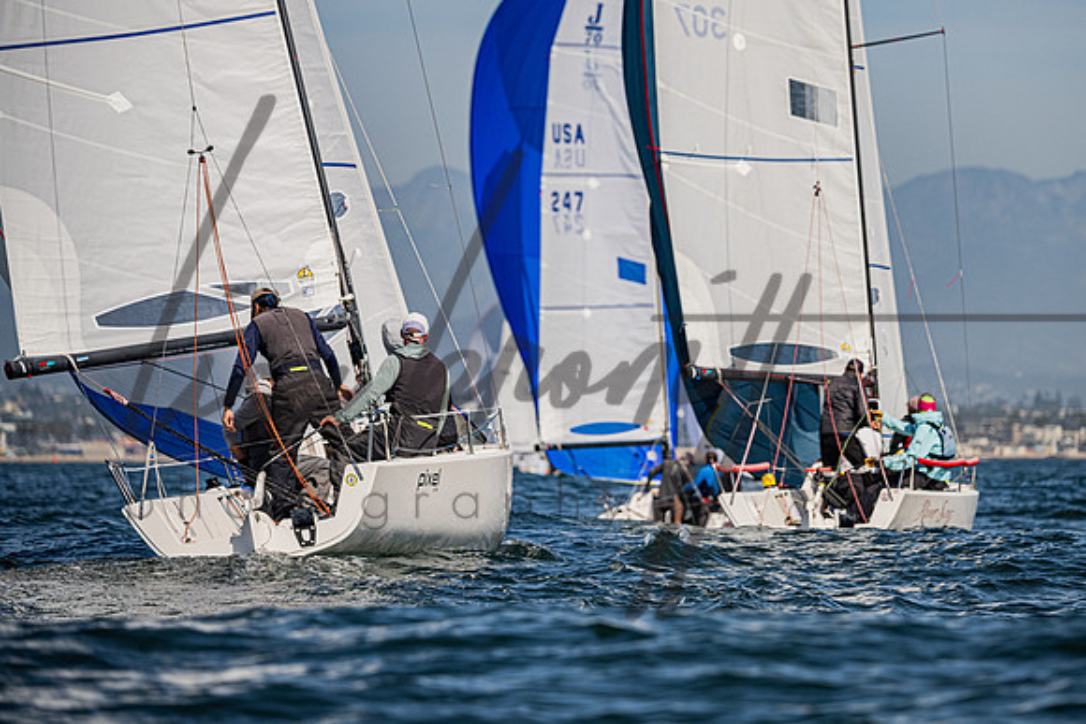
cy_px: 315
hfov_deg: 7.6
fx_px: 8123
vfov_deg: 5.1
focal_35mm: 269
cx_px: 658
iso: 320
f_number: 5.6
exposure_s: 1/4000
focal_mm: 220
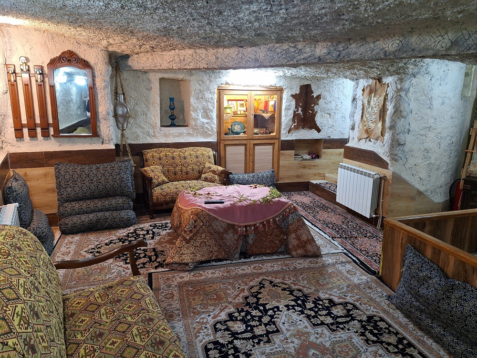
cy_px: 179
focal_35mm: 23
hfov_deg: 73.9
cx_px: 238
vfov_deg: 58.9
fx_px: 317
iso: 250
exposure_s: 1/50
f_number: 1.8
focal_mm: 5.54
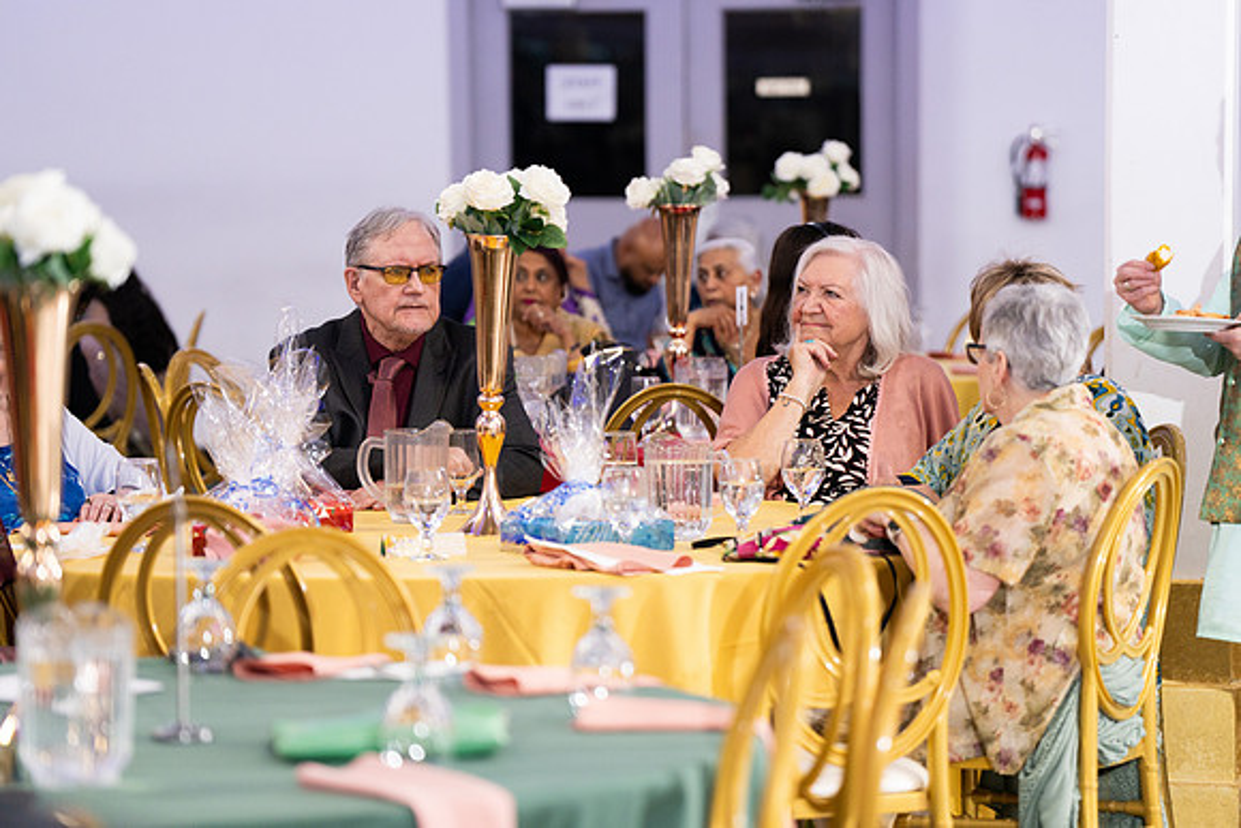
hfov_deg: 14.3
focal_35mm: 143
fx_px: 4940
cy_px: 414
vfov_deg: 9.6
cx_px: 620
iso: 1250
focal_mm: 134
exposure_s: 1/200
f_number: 2.8
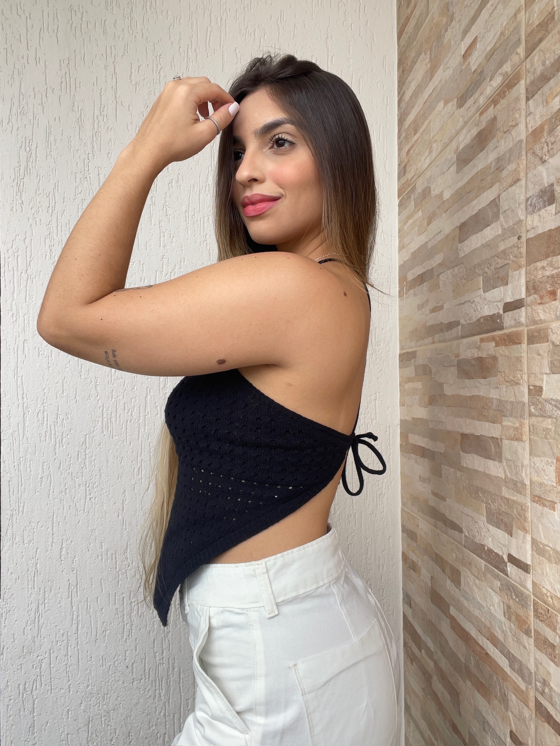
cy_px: 373
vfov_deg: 60.0
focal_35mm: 30
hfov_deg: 46.8
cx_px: 280
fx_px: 647
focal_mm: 2.71
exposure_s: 1/129
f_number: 2.2
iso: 25
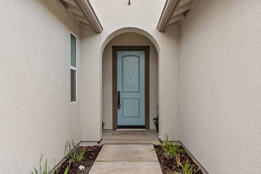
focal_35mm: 35
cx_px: 130
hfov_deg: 54.4
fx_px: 254
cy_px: 87
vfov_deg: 37.9
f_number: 8
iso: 100
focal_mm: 35
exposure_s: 1/8
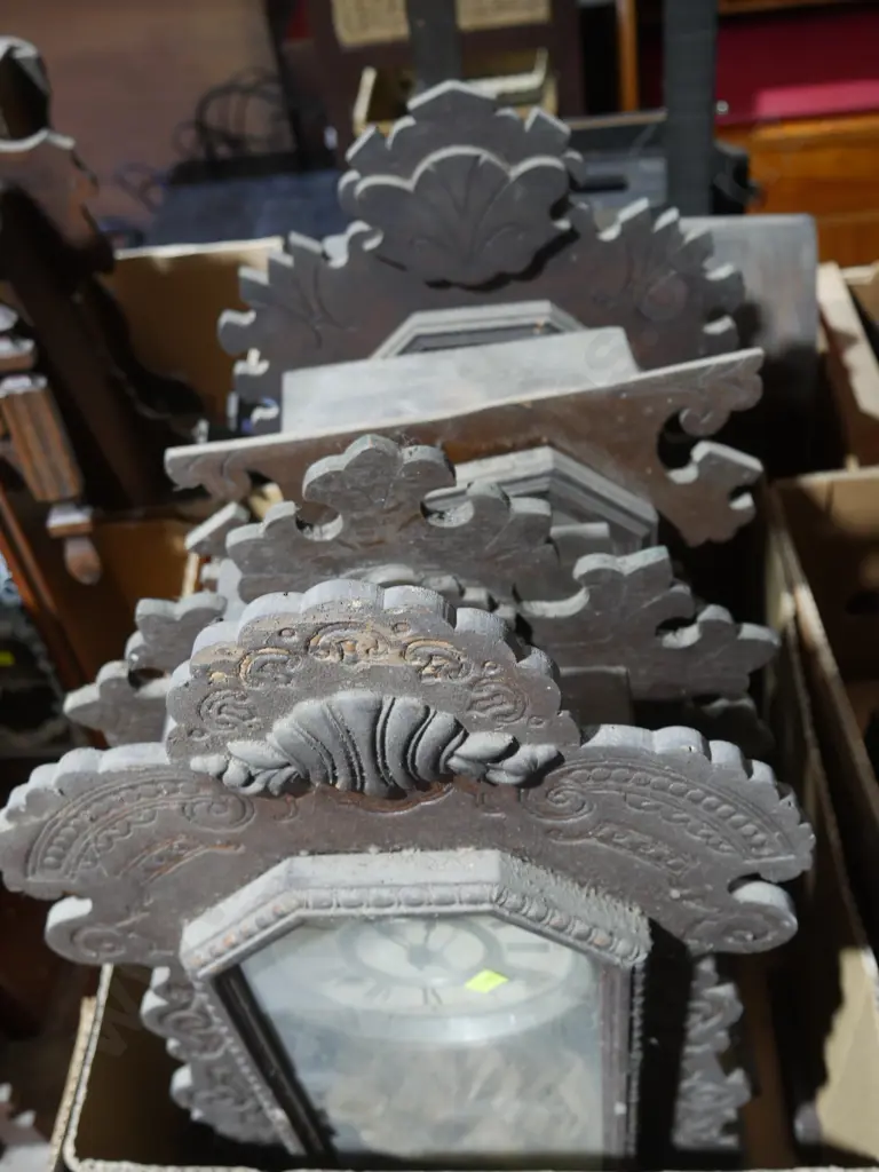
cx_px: 440
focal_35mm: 36
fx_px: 1219
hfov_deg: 39.7
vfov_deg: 51.4
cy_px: 586
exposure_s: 1/60
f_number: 4
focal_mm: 18
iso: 1250
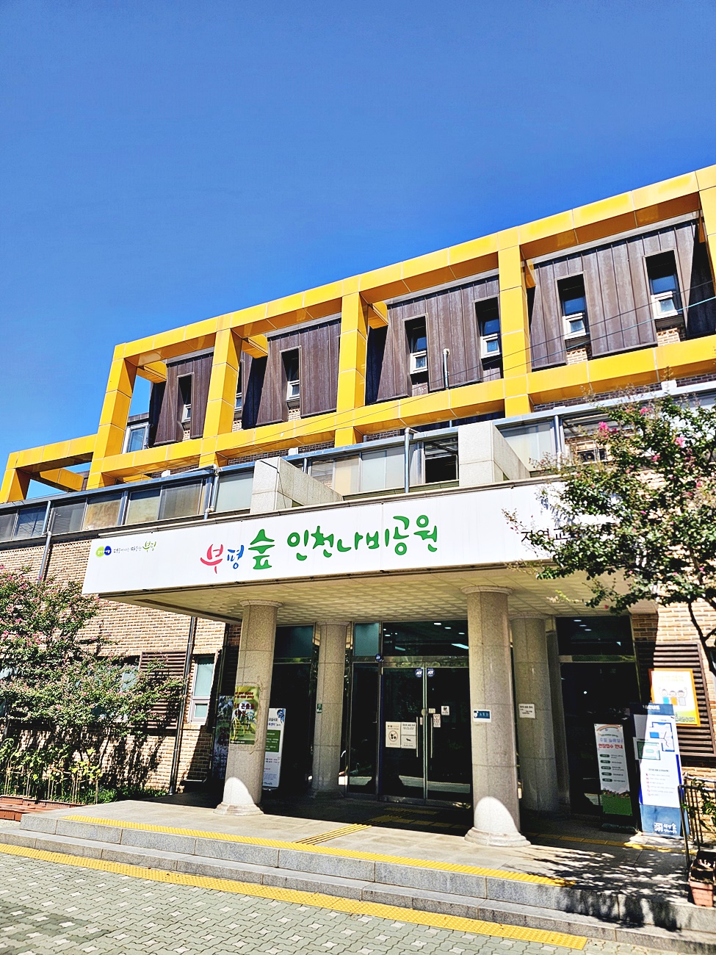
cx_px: 358
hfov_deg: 58.9
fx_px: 634
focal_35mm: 23
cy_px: 478
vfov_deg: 73.9
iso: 10
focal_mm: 6.3
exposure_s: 1/1044
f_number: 1.7
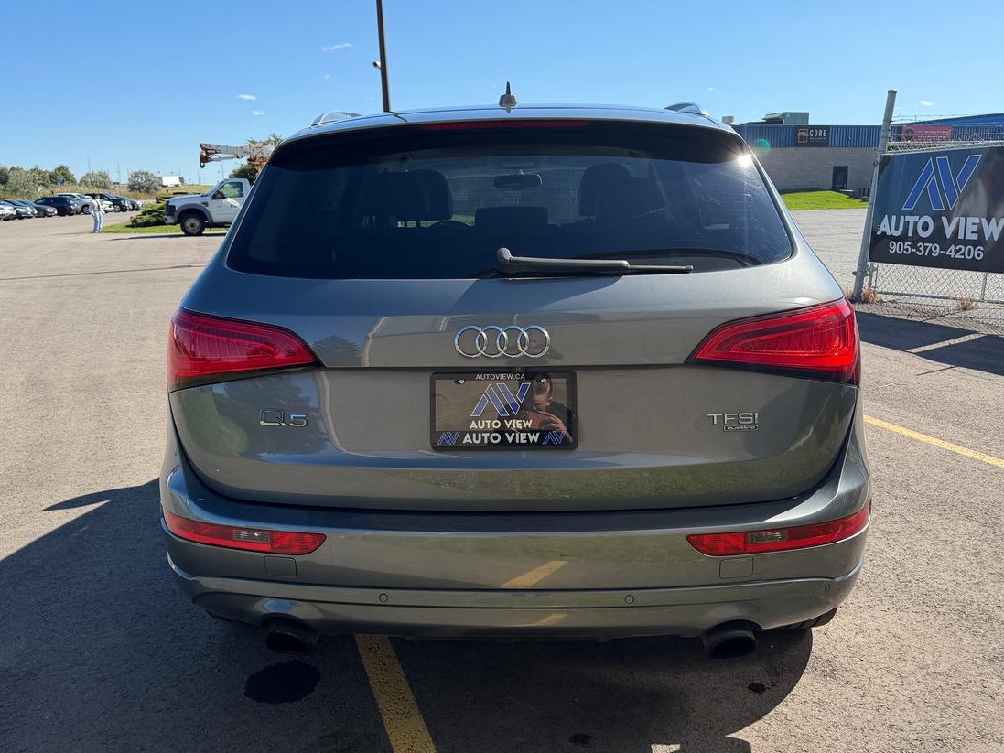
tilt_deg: -10.2
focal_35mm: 28
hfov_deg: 63.4
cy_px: 350
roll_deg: +1.3
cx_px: 494
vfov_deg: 49.7
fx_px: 812
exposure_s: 1/3021
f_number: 1.78
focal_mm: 6.76
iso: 100
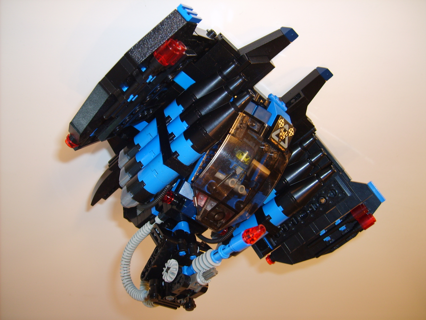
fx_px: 431
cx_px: 213
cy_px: 160
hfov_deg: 52.6
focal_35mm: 35
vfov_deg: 40.7
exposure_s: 1/30
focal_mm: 5.8
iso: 53
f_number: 2.8
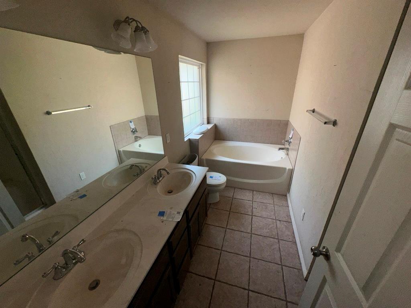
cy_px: 154
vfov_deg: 85.7
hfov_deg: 102.1
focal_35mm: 14
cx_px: 206
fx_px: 166
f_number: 2.2
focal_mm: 2.22
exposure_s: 1/274
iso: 32
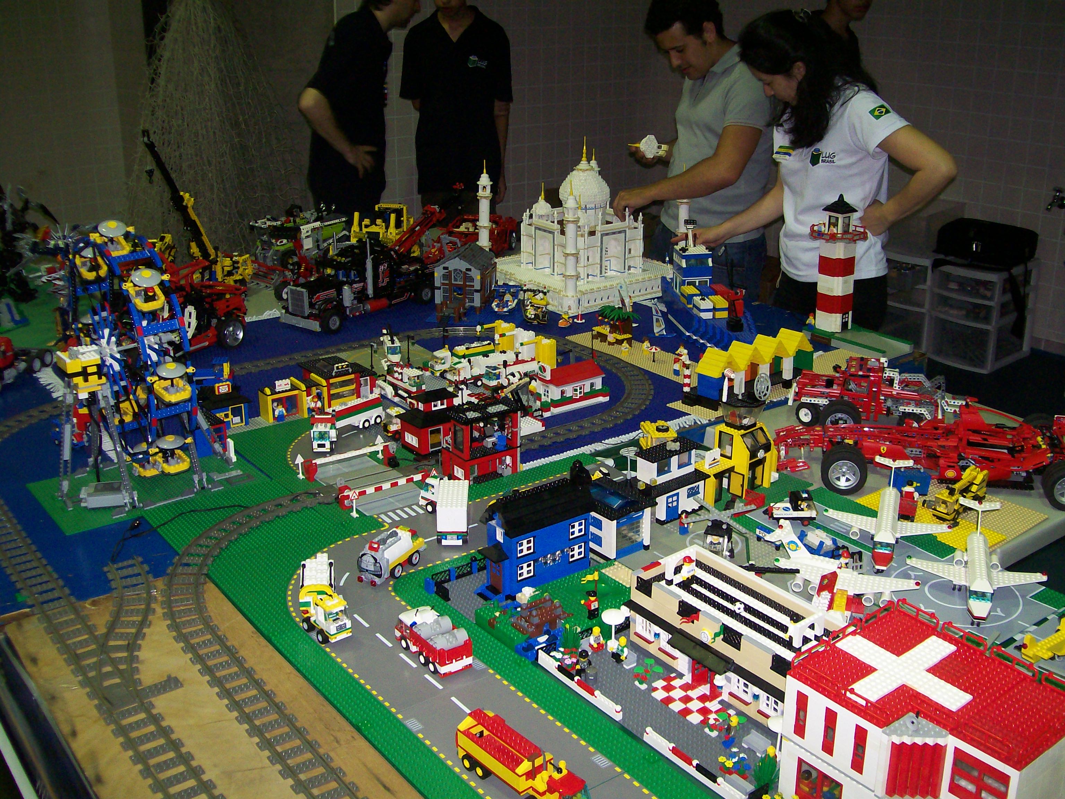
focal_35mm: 36
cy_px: 400
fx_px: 1108
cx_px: 532
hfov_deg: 51.4
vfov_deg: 39.7
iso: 140
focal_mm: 6
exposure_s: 1/64
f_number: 2.7
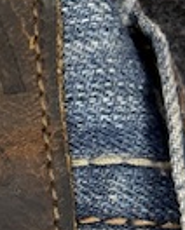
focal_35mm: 227
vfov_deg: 8.5
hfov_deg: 6.6
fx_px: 1550
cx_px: -213
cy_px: 169
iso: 125
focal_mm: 6.76
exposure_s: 1/100
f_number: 1.78
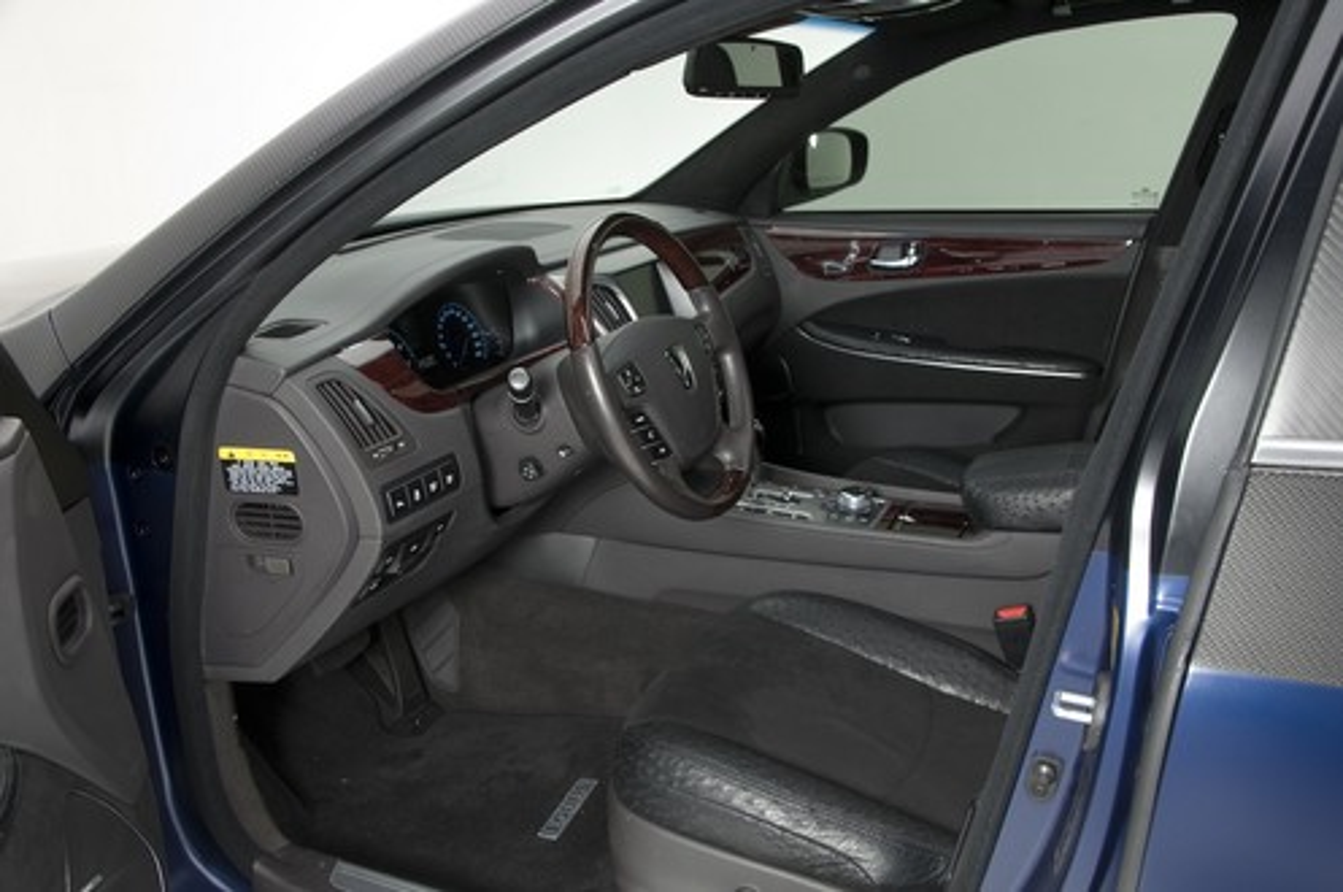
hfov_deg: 57.3
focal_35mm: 33
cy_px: 446
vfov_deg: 39.9
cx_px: 672
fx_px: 1229
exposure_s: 1/25
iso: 200
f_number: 6.3
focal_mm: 22
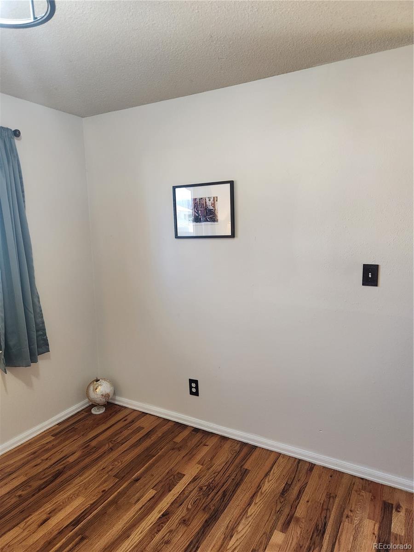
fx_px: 367
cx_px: 207
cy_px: 276
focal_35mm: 23
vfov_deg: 73.9
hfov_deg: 58.9
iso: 400
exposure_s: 1/120
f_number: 1.8
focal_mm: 5.4
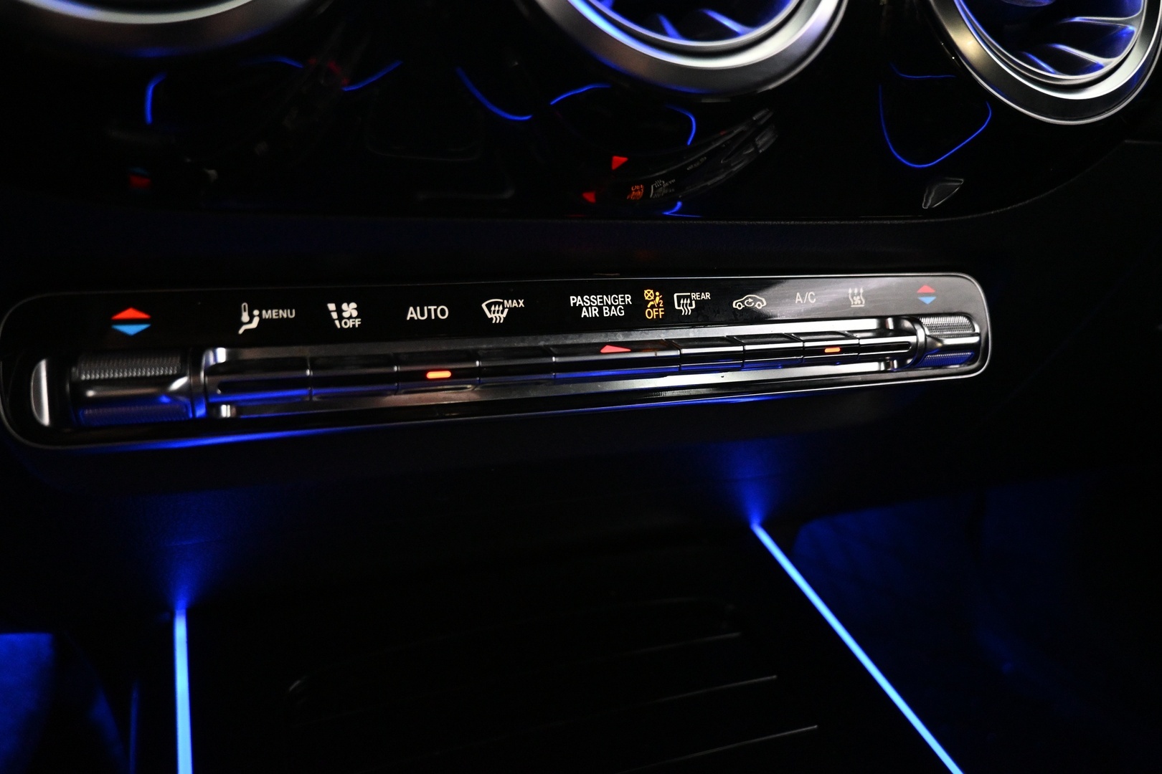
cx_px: 581
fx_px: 775
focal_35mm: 24
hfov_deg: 73.7
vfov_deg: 53.1
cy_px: 387
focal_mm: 16
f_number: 3.5
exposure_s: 1/60
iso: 4000
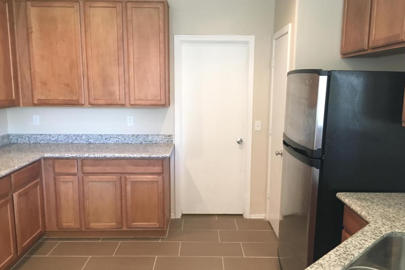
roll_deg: +0.1
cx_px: 201
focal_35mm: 31
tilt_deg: -8.6
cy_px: 144
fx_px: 349
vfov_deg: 42.3
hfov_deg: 60.3
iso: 200
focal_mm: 4.15
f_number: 2.2
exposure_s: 1/17
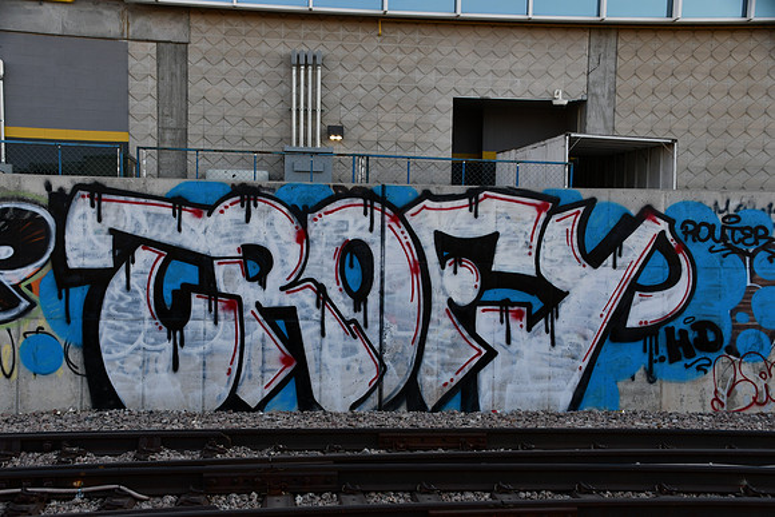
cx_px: 388
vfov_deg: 28.1
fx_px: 1034
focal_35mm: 48
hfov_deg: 41.1
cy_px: 258
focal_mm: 32
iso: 200
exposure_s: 1/250
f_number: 7.1
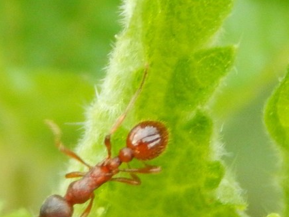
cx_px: 102
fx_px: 3400
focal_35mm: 407
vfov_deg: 3.7
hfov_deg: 4.9
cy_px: 177
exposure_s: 1/80
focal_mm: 37.1
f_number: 5.4
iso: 400
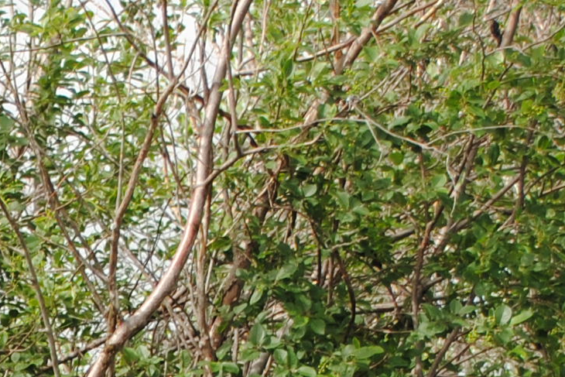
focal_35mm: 207
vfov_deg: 6.5
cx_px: -147
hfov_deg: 9.8
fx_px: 3249
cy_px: 687
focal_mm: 26
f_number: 4.5
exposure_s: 1/400
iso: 100
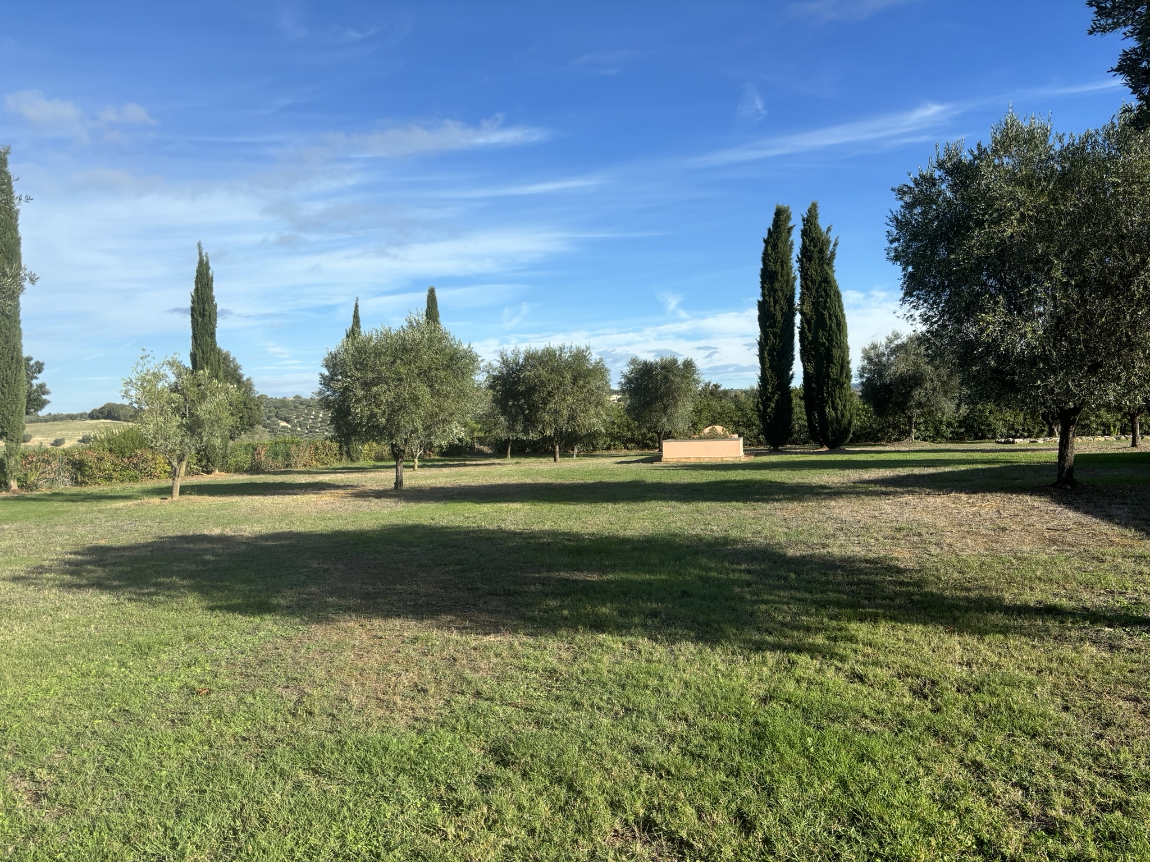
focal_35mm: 26
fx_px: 864
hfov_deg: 67.3
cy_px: 431
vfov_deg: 53.1
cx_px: 575
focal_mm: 5.96
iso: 50
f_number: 1.6
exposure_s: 1/2451
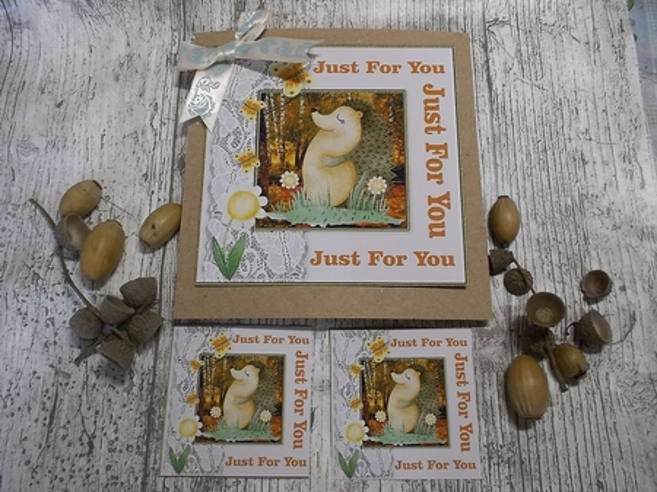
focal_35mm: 29
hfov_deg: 61.7
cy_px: 246
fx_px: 550
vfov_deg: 48.2
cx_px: 328
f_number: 3.3
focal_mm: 4.1
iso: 141
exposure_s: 1/30
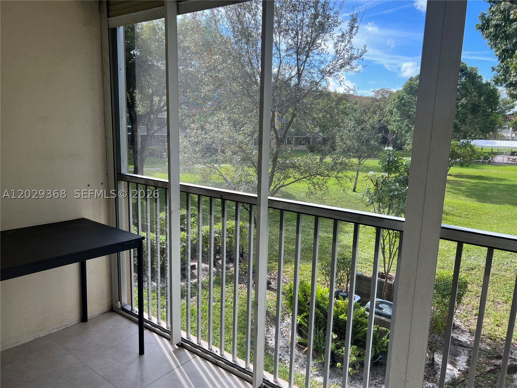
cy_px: 194
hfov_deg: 67.3
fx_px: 388
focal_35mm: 26
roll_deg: -2.3
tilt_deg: -10.9
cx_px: 258
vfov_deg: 53.1
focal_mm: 5.7
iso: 50
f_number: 1.5
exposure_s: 1/696
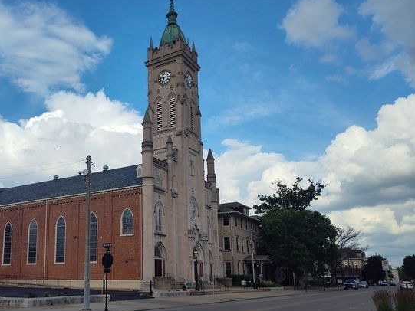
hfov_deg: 52.4
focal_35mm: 34
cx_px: 122
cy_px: 196
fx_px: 408
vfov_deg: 41.5
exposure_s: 1/2247
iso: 100
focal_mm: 5.56
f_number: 1.8
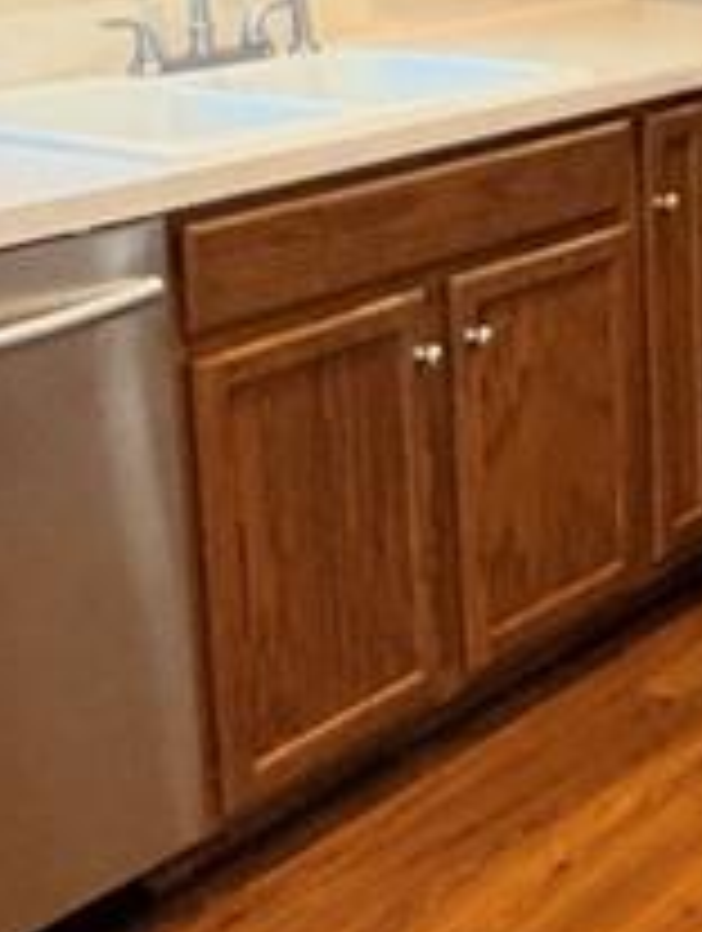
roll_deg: -0.9
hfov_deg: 16.8
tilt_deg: -11.7
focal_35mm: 81
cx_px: 999
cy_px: 239
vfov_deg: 23.8
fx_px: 2183
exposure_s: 1/40
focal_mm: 2.22
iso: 1000
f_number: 2.2
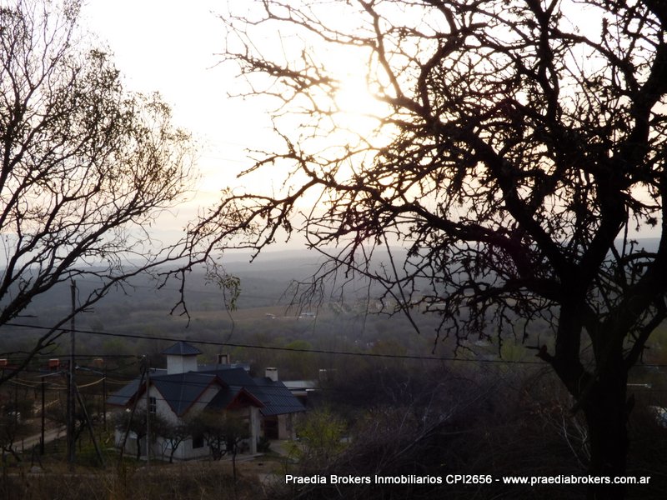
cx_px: 334
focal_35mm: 53
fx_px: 1021
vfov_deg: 27.5
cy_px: 250
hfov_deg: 36.2
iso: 100
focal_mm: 9.51
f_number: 8
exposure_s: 1/80
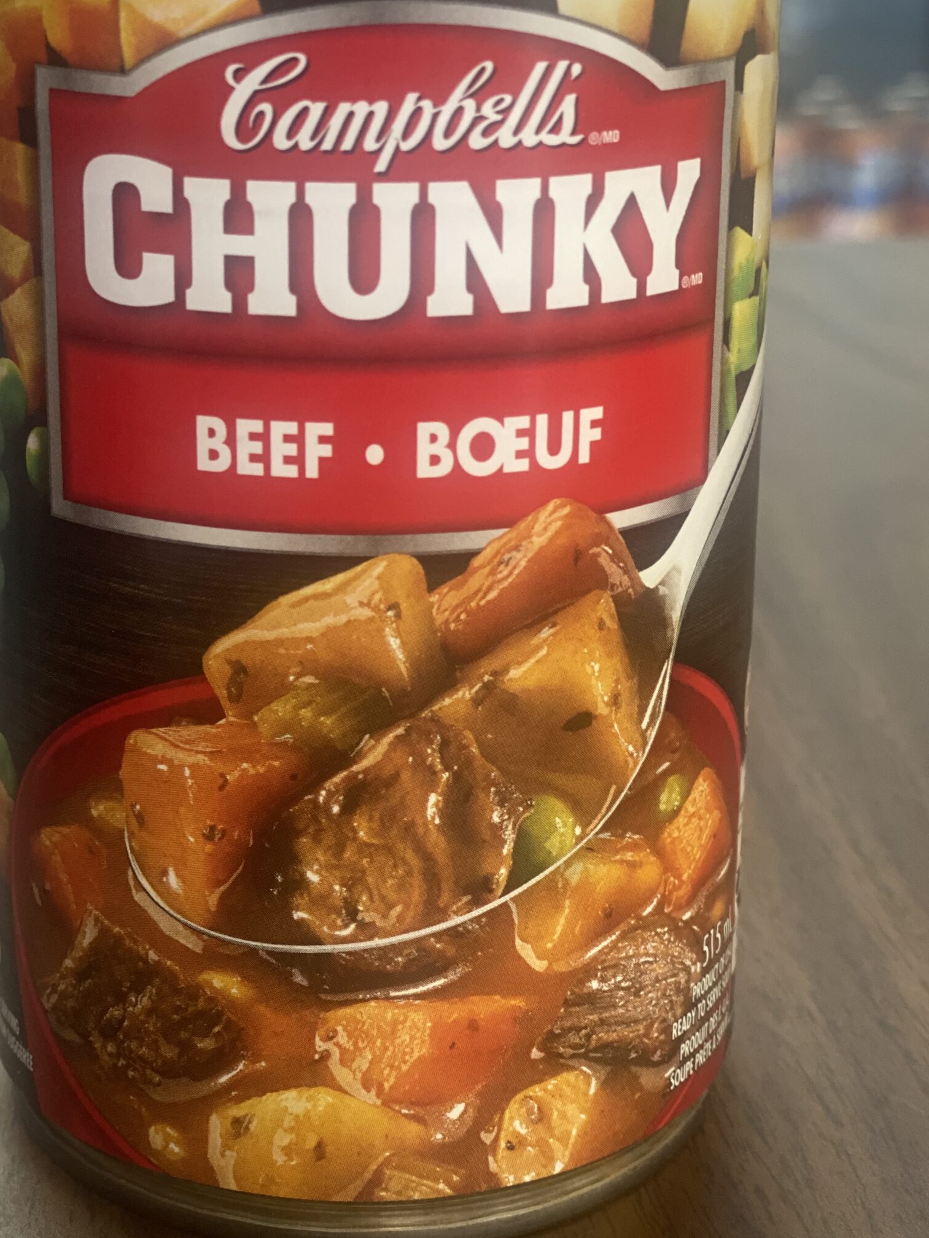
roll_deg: -0.5
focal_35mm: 66
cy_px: 535
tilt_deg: -19.0
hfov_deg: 22.2
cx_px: 369
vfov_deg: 29.4
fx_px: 2361
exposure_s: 1/40
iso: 200
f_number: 2
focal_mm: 6
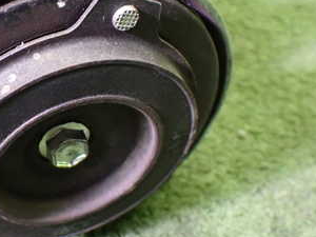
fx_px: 548
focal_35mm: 60
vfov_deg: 24.3
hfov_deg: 30.9
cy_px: 82
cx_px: 38
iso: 800
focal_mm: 5.4
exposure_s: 1/80
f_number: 2.3
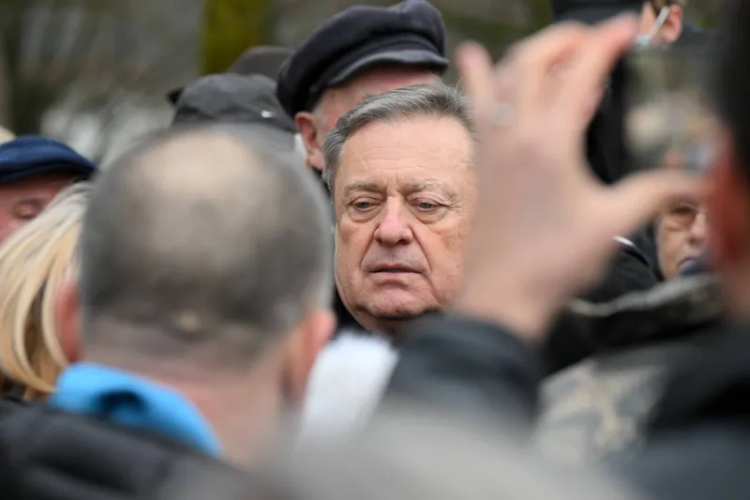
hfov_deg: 10.3
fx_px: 4166
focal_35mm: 200
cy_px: 250
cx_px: 375
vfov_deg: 6.9
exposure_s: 1/500
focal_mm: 200
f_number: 7.1
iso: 1600
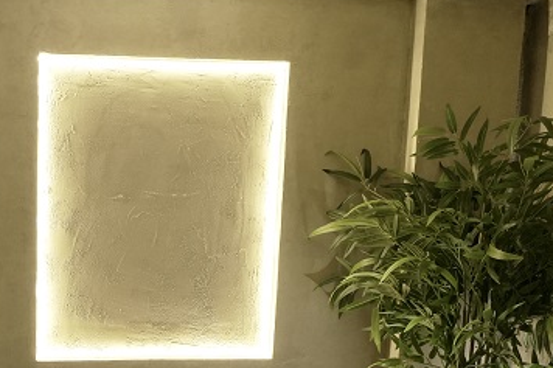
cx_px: 2
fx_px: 829
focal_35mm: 54
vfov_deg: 23.8
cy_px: 384
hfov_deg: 33.7
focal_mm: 16
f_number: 3.2
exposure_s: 1/50
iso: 2000
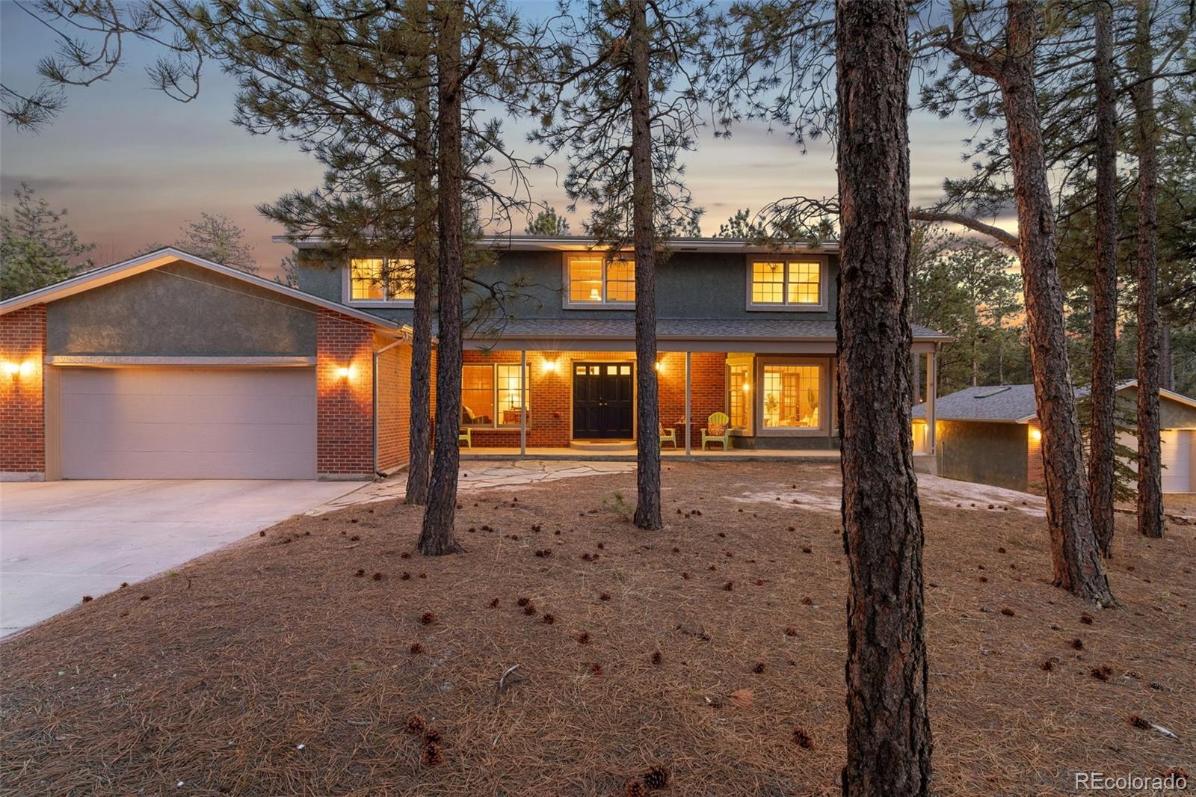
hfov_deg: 96.7
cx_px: 598
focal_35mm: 16
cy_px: 398
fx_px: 531
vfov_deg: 73.7
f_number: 10
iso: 1000
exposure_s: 13
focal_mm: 16
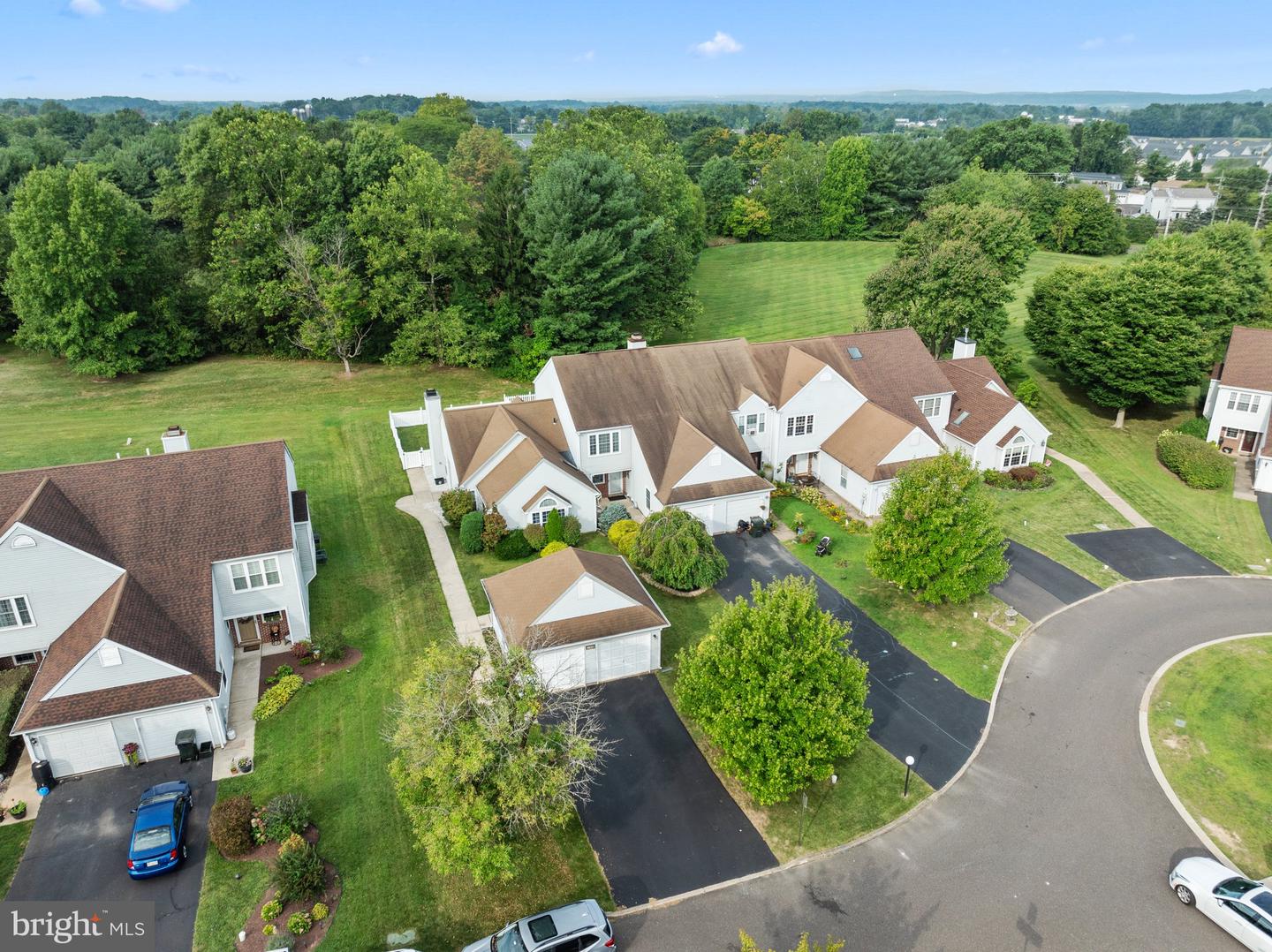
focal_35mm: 24
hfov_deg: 71.6
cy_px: 476
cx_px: 636
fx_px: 881
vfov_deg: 56.8
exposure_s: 1/1000
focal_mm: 12.29
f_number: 2.8
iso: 110
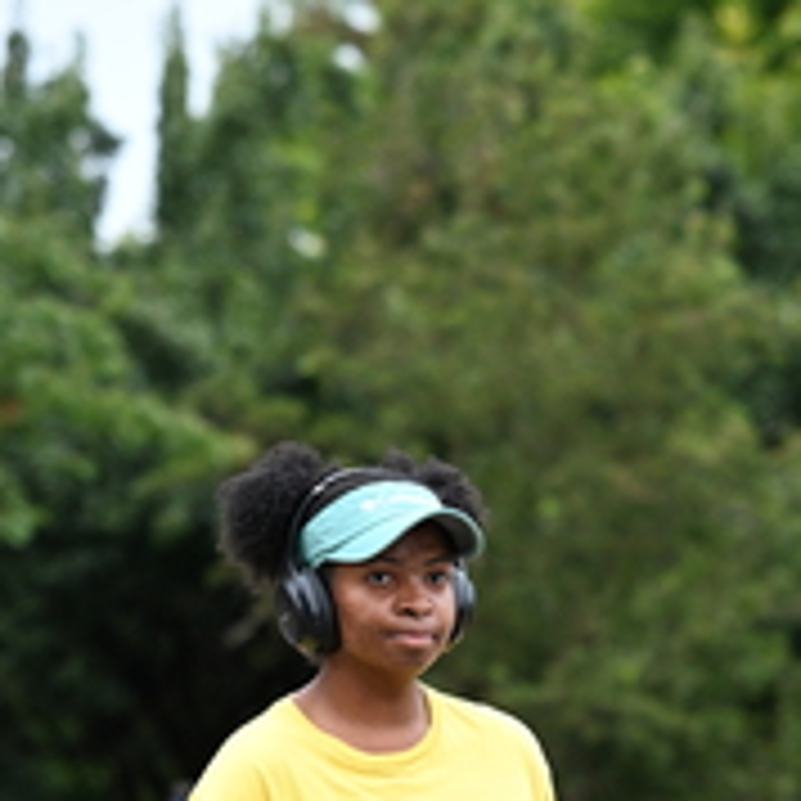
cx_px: 574
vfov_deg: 5.6
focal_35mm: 315
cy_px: 594
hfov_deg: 5.6
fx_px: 8247
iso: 1600
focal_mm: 120
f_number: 4
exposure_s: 1/640
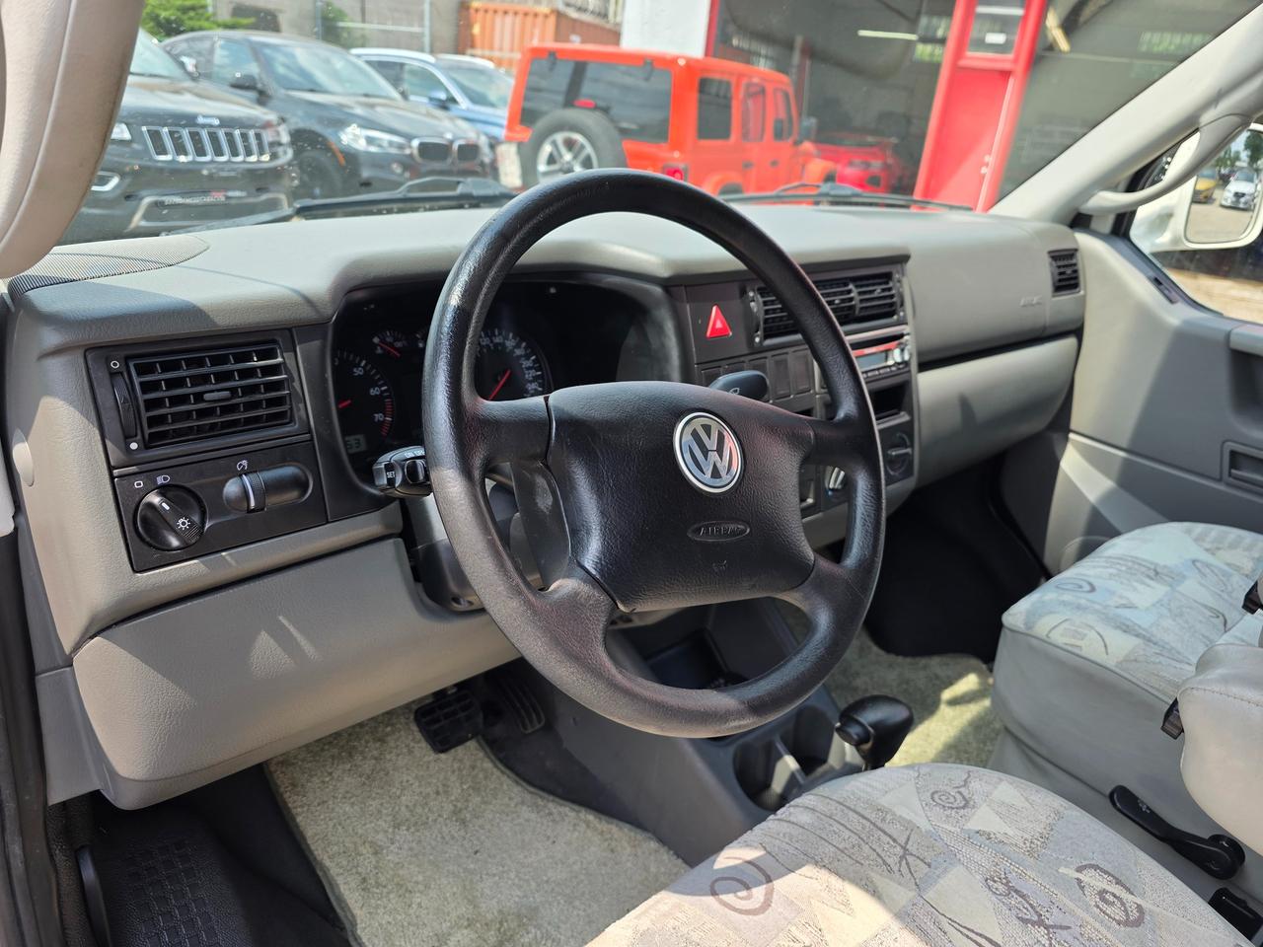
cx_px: 632
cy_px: 474
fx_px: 839
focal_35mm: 23
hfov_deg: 73.9
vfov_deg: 58.9
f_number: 1.7
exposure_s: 1/1283
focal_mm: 6.3
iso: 80
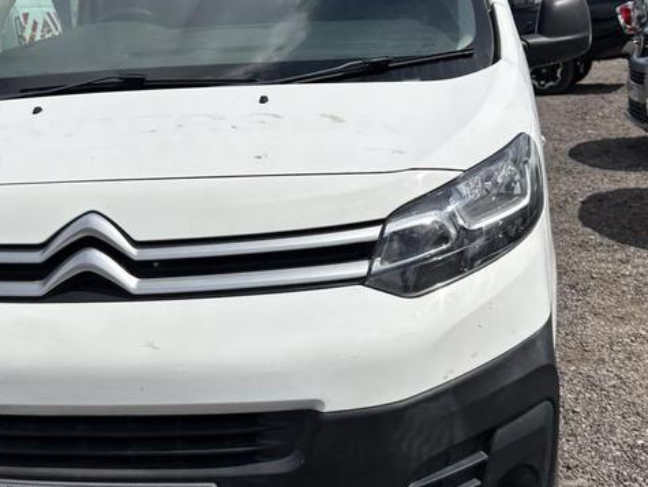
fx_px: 918
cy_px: 252
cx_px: 281
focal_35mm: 49
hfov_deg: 38.8
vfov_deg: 29.7
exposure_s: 1/11905
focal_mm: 5.96
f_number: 1.6
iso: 50
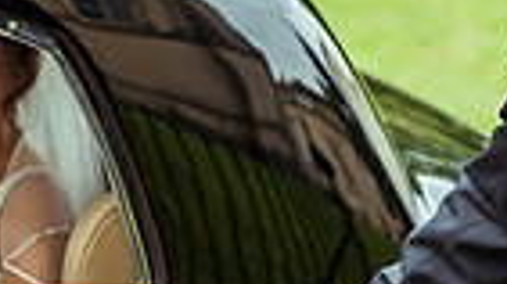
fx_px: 3438
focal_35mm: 256
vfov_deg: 4.7
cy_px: 79
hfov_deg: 8.4
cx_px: 107
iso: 500
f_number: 2.5
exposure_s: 1/2000
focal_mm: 50
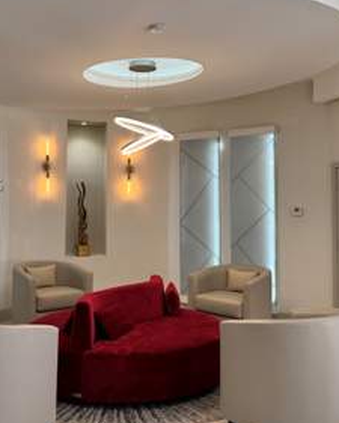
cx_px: 142
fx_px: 501
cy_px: 185
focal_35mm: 40
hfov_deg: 37.3
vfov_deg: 45.7
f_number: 1.78
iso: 80
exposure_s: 1/120
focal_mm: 6.76
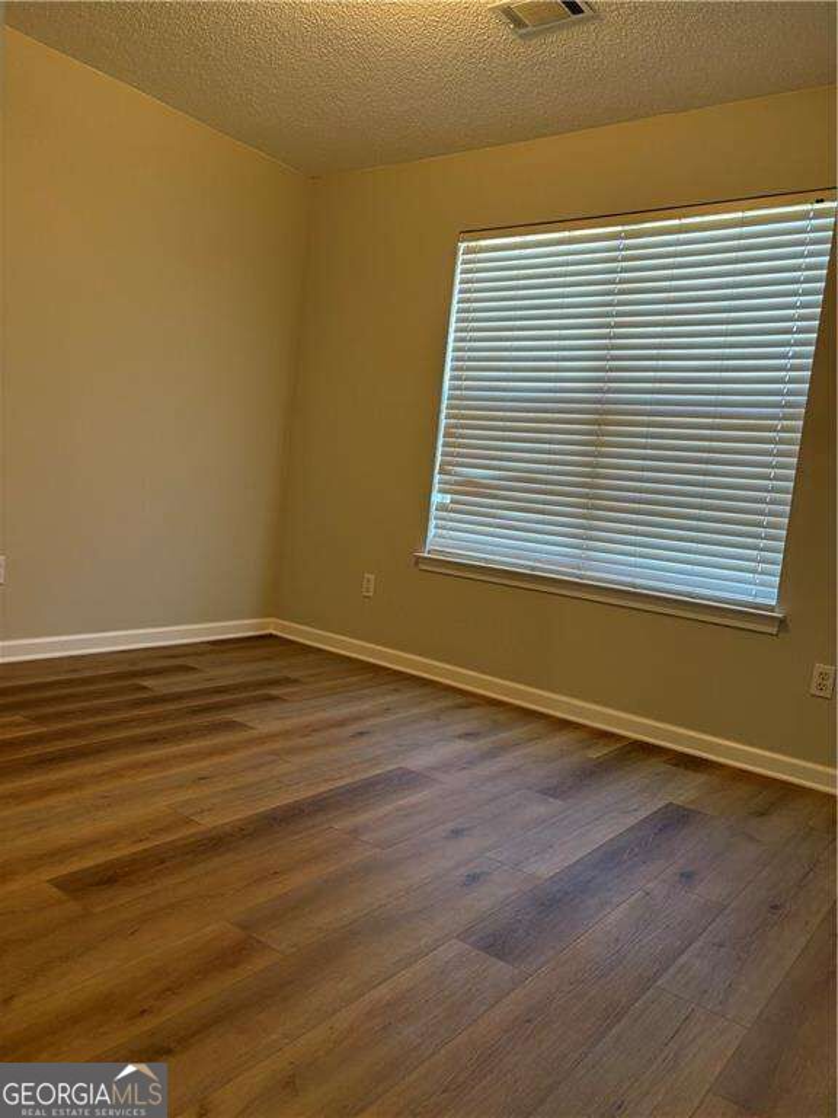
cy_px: 559
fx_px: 839
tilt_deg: -6.0
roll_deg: -6.0
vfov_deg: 67.3
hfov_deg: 53.1
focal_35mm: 26
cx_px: 419
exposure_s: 1/60
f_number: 1.6
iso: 100
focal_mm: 5.96
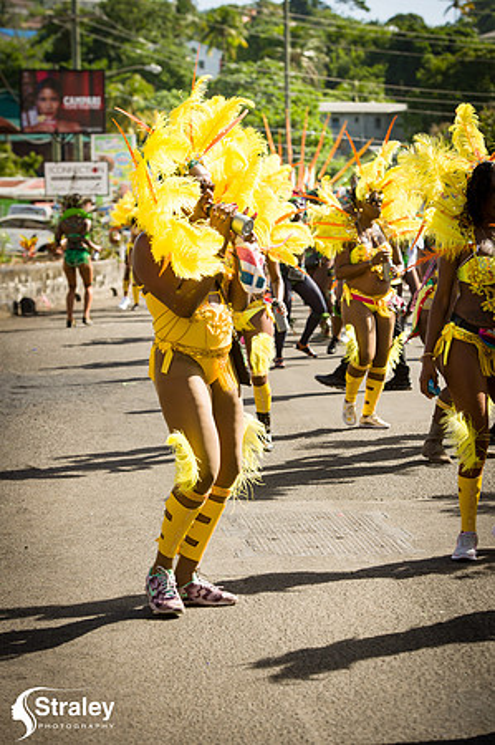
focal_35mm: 98
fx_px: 2026
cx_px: 248
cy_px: 372
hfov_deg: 13.9
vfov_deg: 20.8
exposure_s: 1/200
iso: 100
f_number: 7.1
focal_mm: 98
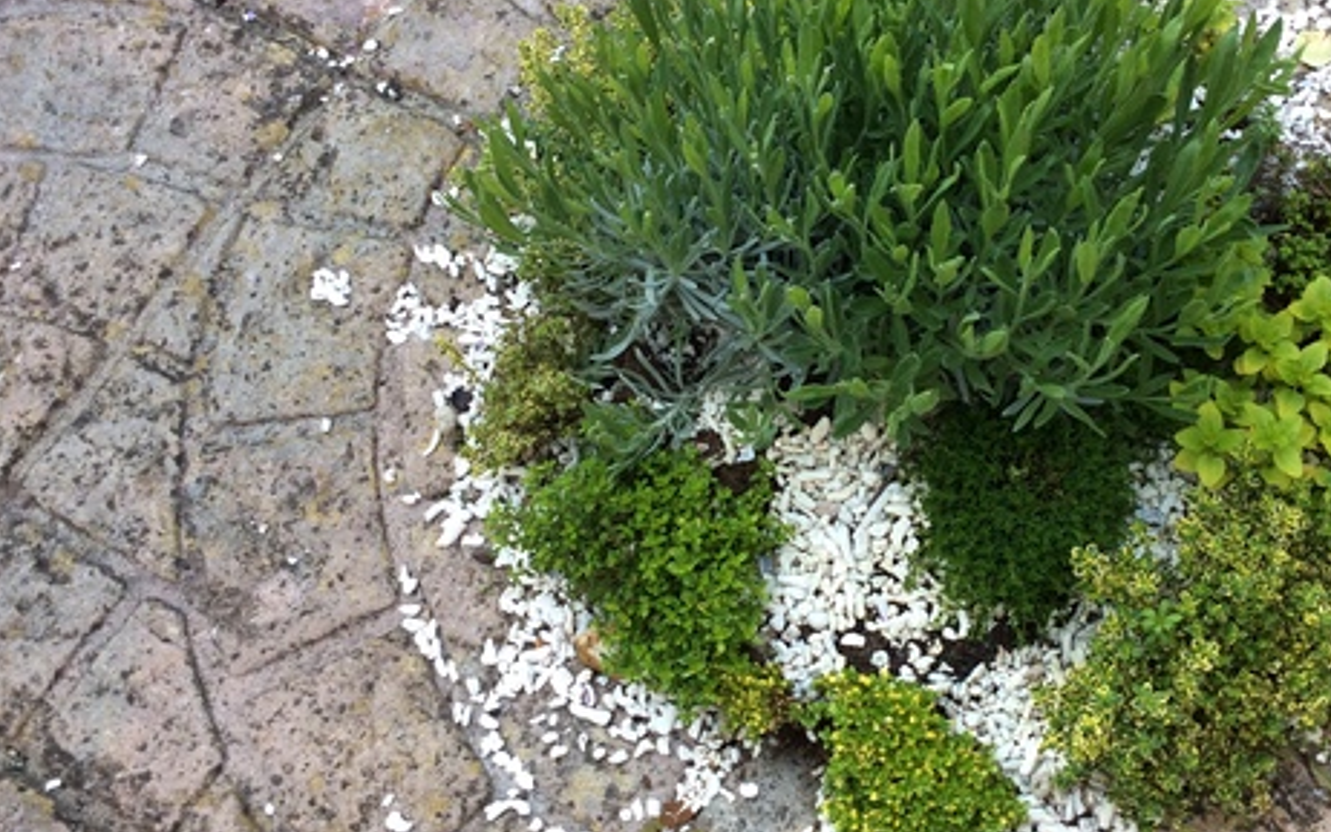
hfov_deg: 44.9
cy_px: 420
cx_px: 830
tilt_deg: -69.3
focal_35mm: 44
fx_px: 1596
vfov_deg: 29.2
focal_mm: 3.3
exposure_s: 1/50
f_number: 2.4
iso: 32
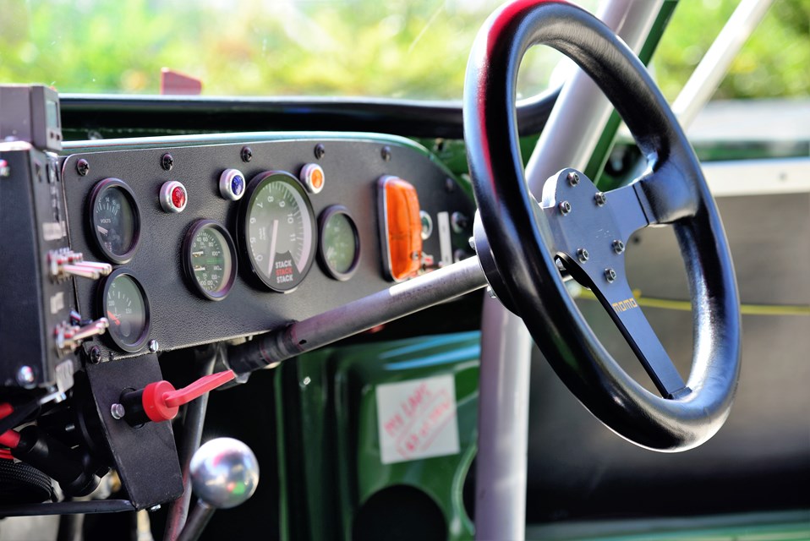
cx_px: 405
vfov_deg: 11.4
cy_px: 270
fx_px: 2702
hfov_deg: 17.1
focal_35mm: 120
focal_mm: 120
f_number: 5
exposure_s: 1/200
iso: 200
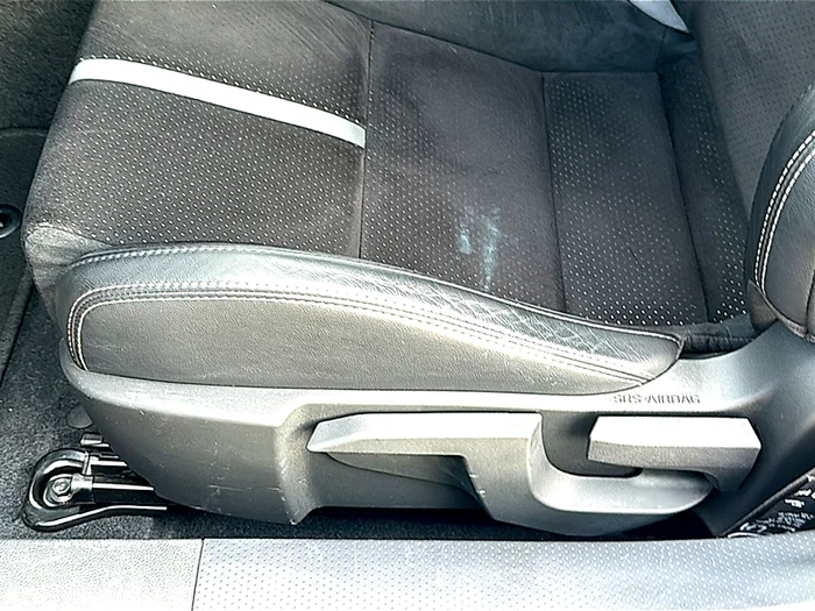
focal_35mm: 39
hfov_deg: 47.9
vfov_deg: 36.8
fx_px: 918
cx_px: 408
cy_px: 306
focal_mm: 6.86
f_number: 1.78
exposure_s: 1/66
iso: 64
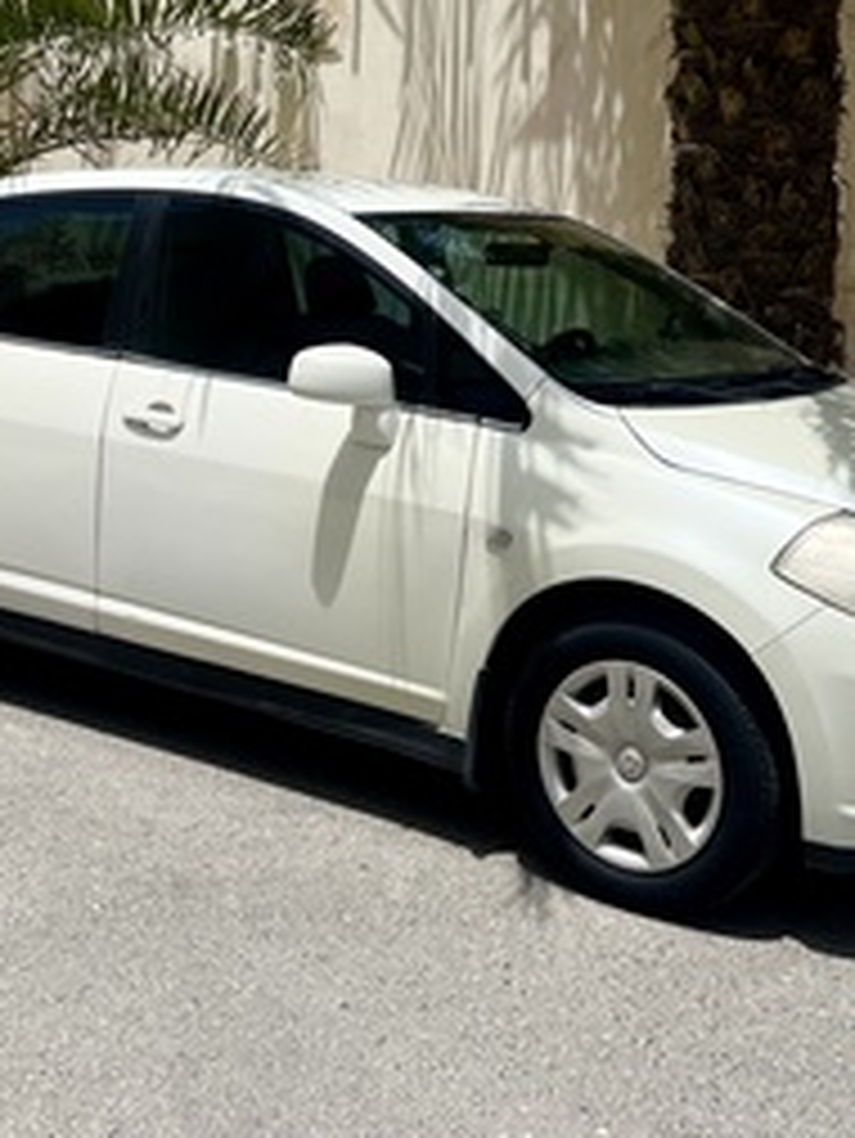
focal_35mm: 47
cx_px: 452
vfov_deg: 39.5
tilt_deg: -3.5
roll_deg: -0.2
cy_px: 304
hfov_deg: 30.9
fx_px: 1547
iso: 50
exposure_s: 1/6211
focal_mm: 5.7
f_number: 1.5
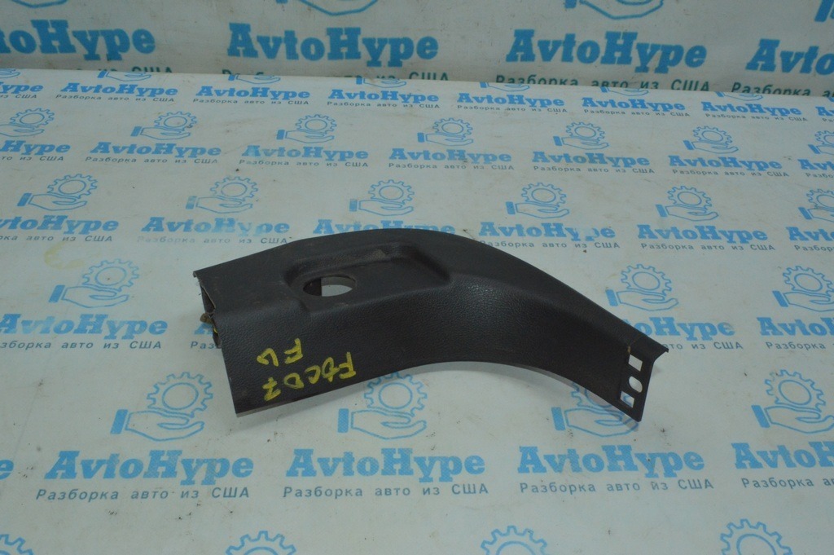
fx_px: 729
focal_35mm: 32
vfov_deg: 41.6
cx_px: 417
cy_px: 278
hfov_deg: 59.5
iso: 2800
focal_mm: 21
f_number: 25
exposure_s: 1/50
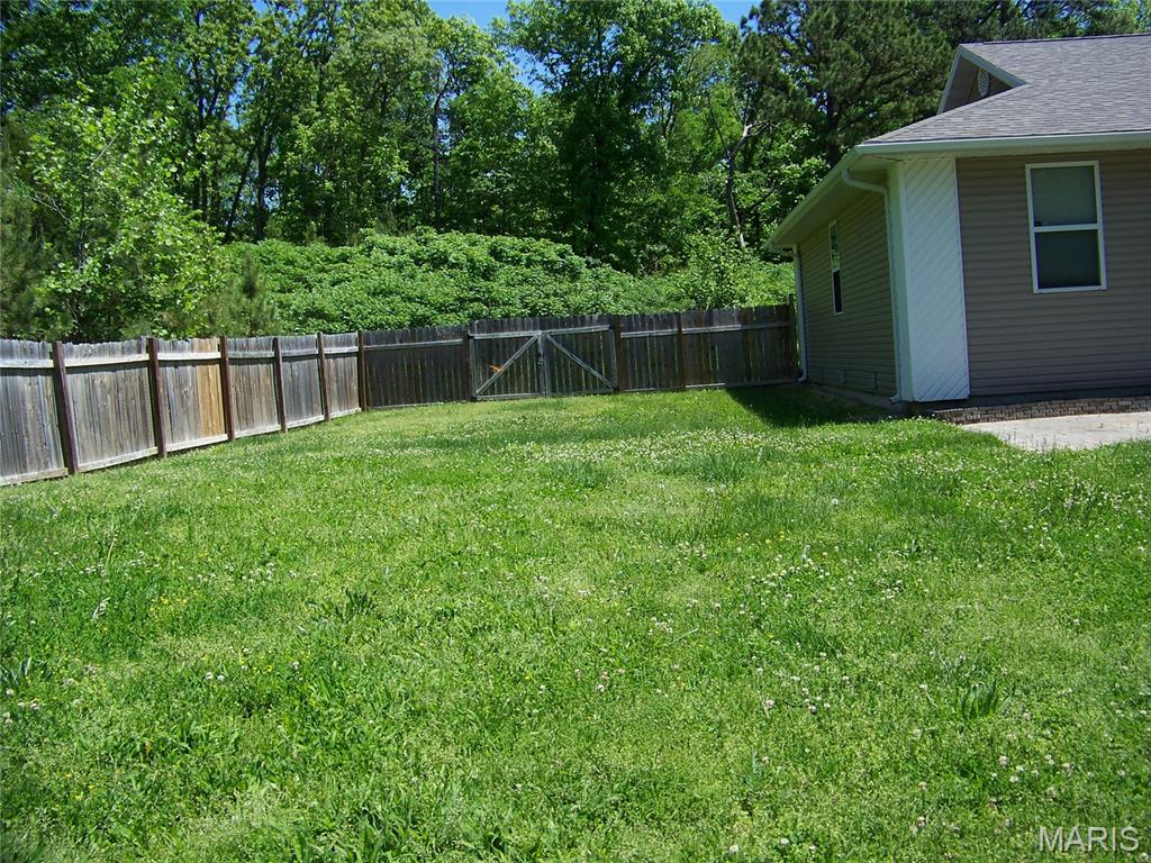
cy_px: 432
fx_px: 1197
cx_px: 576
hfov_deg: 51.4
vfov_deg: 39.7
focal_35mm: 36
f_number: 2.8
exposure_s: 1/640
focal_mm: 5.85
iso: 64
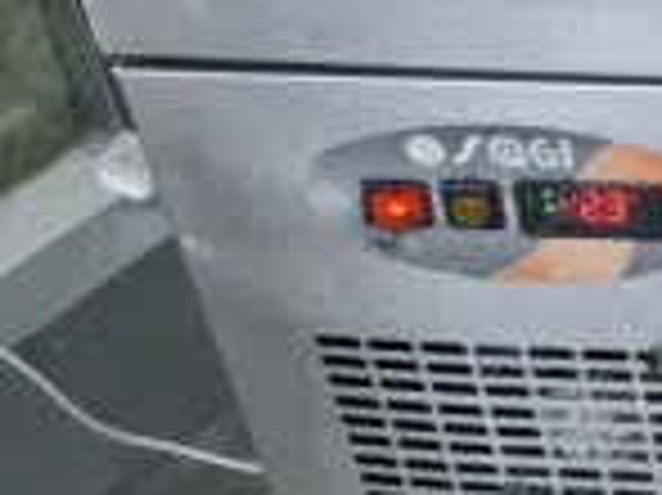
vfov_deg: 14.2
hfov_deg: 16.5
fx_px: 1911
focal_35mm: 100
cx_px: 1189
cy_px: -144
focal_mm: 5.54
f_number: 1.8
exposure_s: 1/50
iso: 200
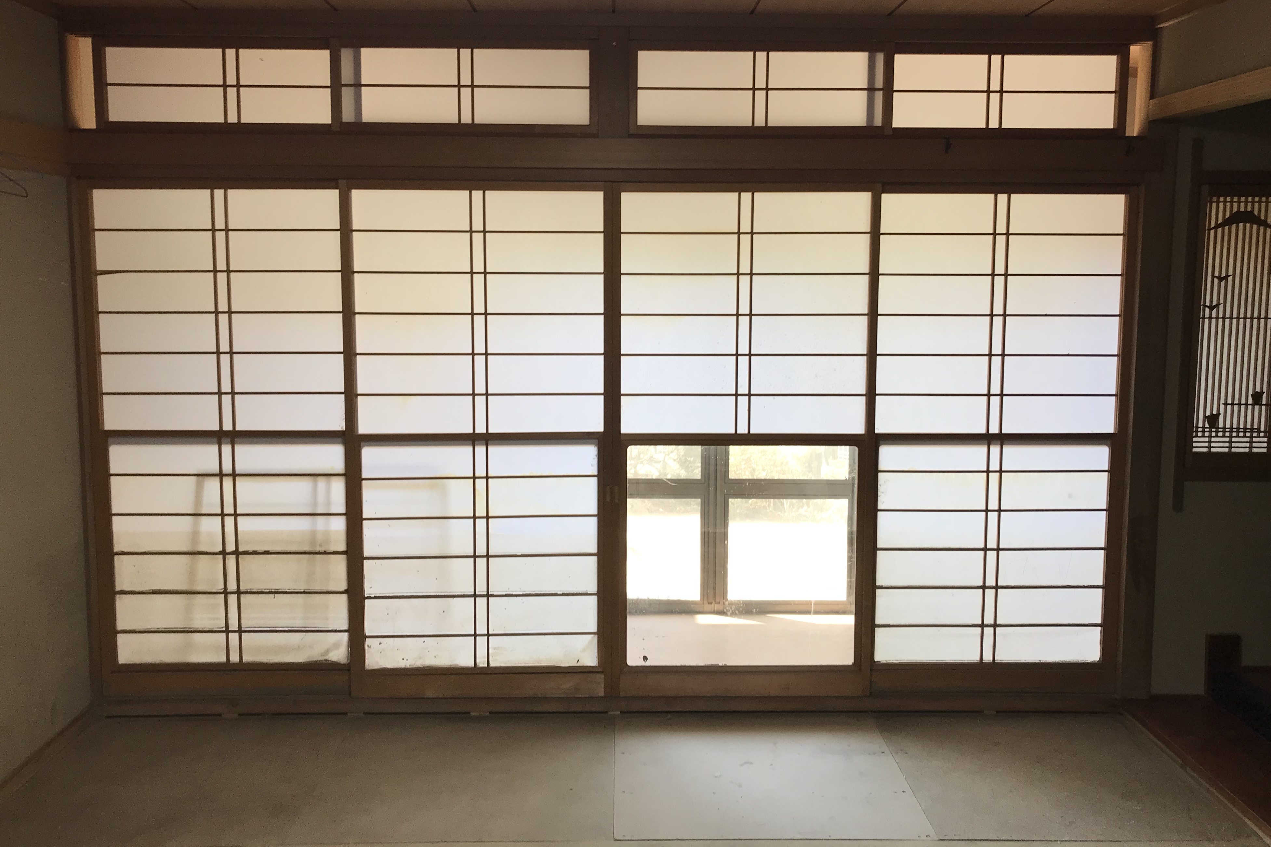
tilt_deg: -6.6
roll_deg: -0.3
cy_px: 364
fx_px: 1059
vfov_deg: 43.5
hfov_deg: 61.9
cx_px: 639
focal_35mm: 30
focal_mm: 3.99
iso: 20
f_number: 1.8
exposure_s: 1/60
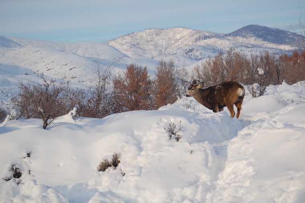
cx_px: 152
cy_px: 102
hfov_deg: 17.1
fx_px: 1016
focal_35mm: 120
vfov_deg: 11.4
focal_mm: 80
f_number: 5.6
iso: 200
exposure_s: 1/500
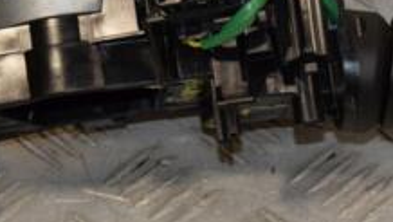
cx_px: 272
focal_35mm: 251
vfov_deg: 4.8
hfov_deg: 8.6
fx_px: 2618
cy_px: 47
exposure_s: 1/200
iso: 800
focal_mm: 58
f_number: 7.1
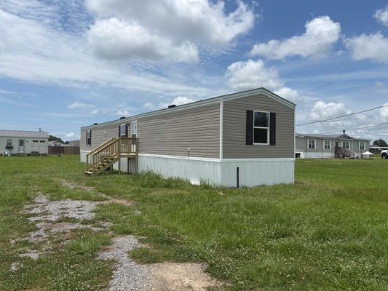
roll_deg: -1.3
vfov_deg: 53.1
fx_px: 291
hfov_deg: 67.3
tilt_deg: +0.5
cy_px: 146
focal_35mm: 26
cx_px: 194
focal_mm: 5.96
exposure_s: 1/6993
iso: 50
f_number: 1.6
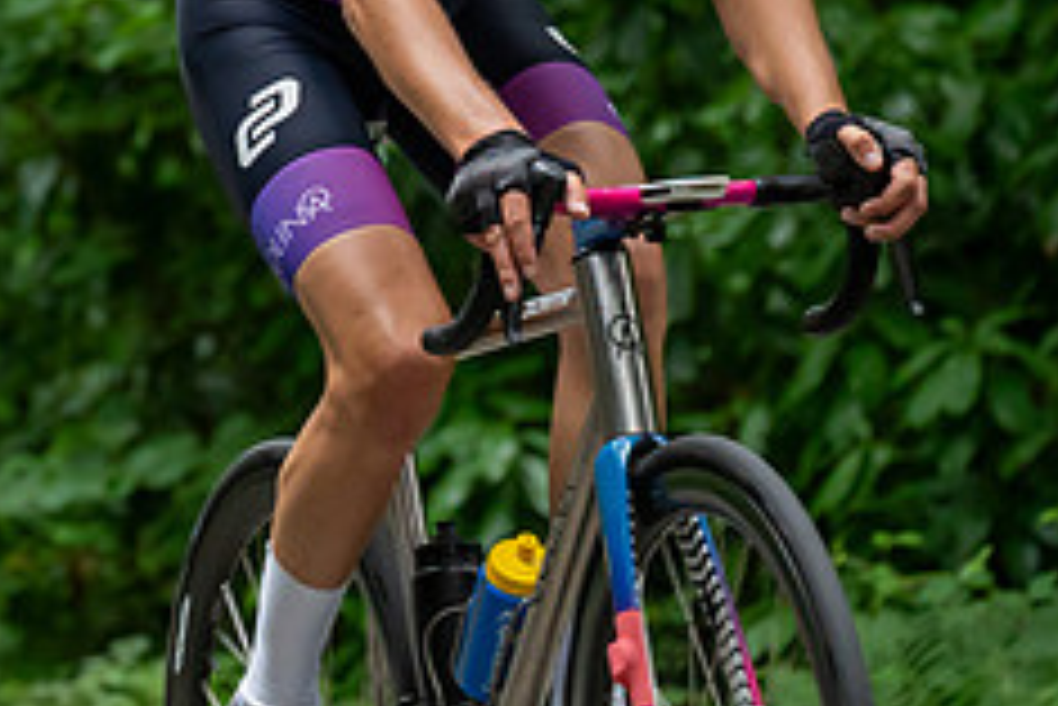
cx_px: -566
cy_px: -255
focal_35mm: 506
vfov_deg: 2.7
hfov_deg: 4.1
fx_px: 14879
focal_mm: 158
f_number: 4.5
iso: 2000
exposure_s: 1/1000
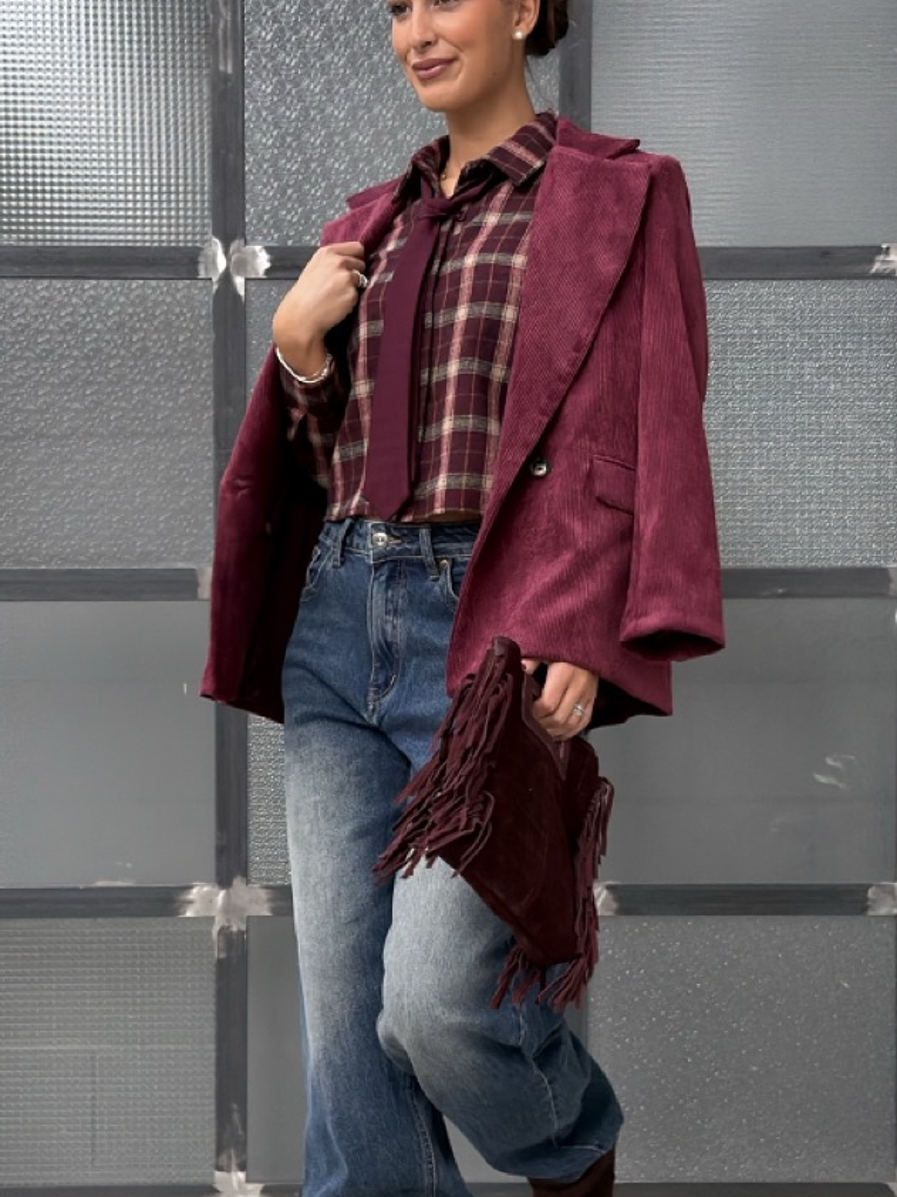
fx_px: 2523
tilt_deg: -1.6
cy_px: 729
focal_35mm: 73
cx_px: 466
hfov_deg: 20.2
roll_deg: +0.5
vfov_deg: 26.6
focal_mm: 6.76
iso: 500
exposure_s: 1/121
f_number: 1.78
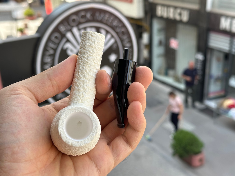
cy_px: 88
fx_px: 326
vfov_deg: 30.3
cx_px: 118
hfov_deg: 39.7
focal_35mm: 48
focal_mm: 6.86
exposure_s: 1/527
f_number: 1.78
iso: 64
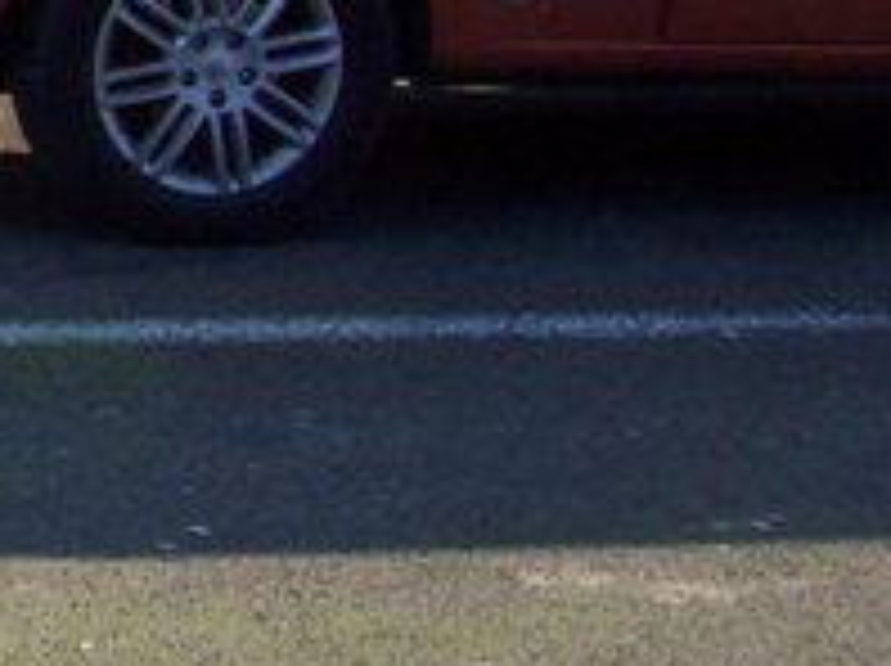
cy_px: -180
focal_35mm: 176
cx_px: -940
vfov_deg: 8.3
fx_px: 4525
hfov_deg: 10.3
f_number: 2.7
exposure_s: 1/481
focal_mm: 5.6
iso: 80
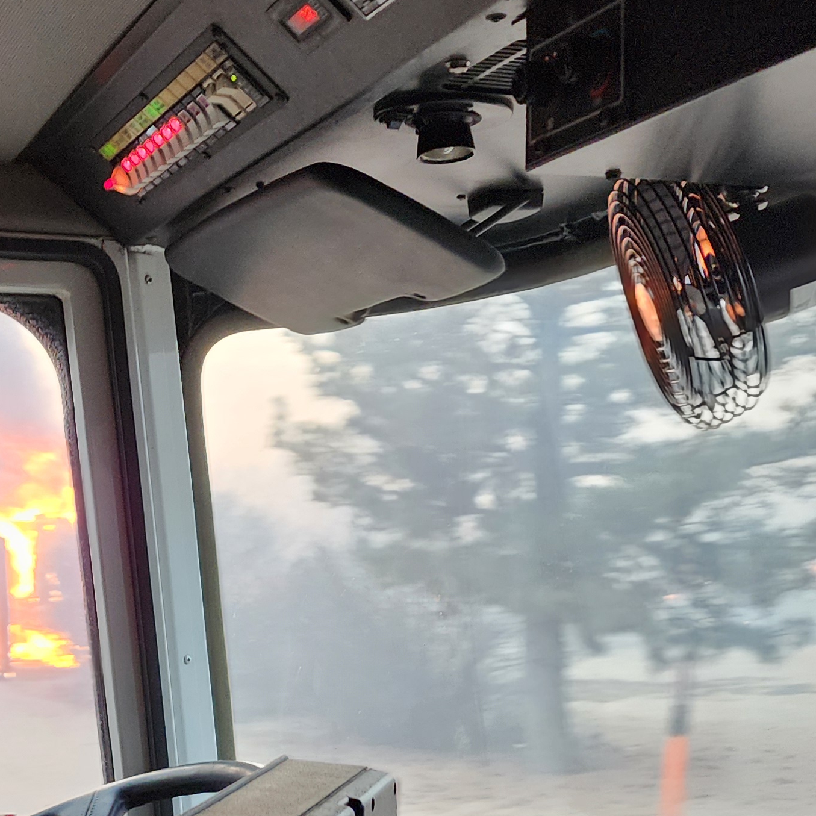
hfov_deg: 28.5
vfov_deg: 28.2
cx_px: 287
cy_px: 609
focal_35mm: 60
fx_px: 1600
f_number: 1.8
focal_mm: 6.4
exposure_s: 1/60
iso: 500
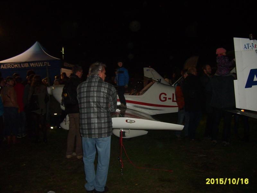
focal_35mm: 35
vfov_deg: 40.7
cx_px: 128
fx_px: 260
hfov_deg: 52.6
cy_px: 96
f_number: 2.8
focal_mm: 5.8
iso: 126
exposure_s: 1/45
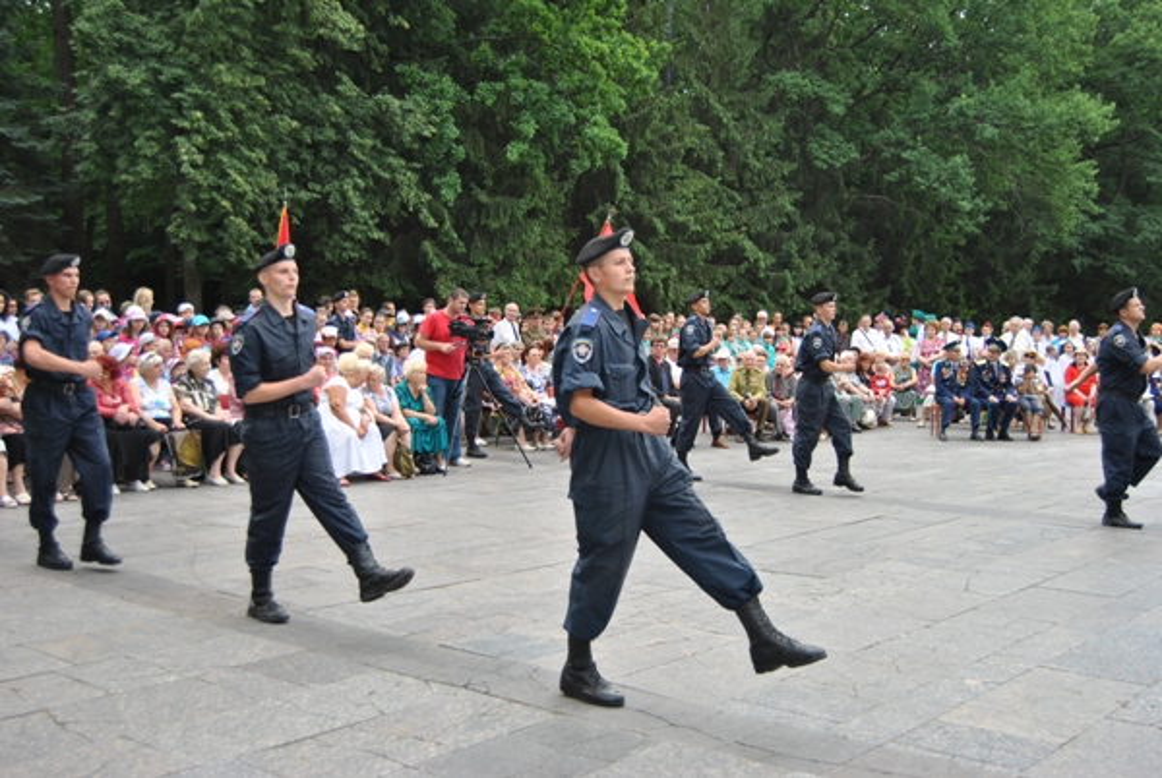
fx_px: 1261
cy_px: 389
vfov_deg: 34.3
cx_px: 581
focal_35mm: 39
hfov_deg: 49.5
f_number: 4
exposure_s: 1/200
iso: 100
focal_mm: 26
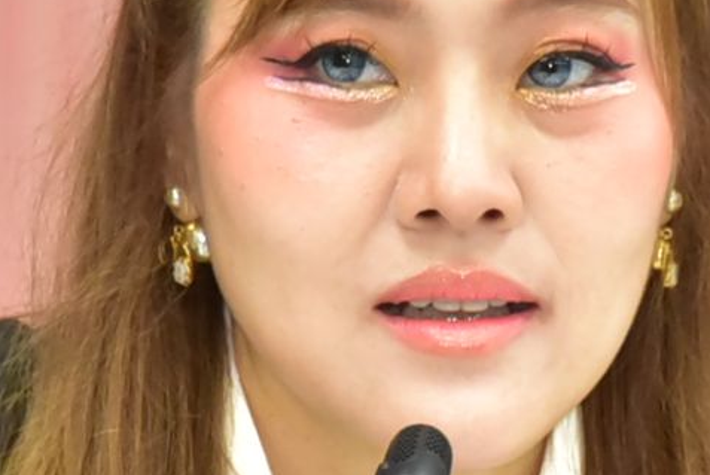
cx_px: 500
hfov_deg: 1.9
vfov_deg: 1.3
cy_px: 532
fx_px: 21714
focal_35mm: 1100
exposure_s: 1/200
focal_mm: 210
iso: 4000
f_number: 5.6
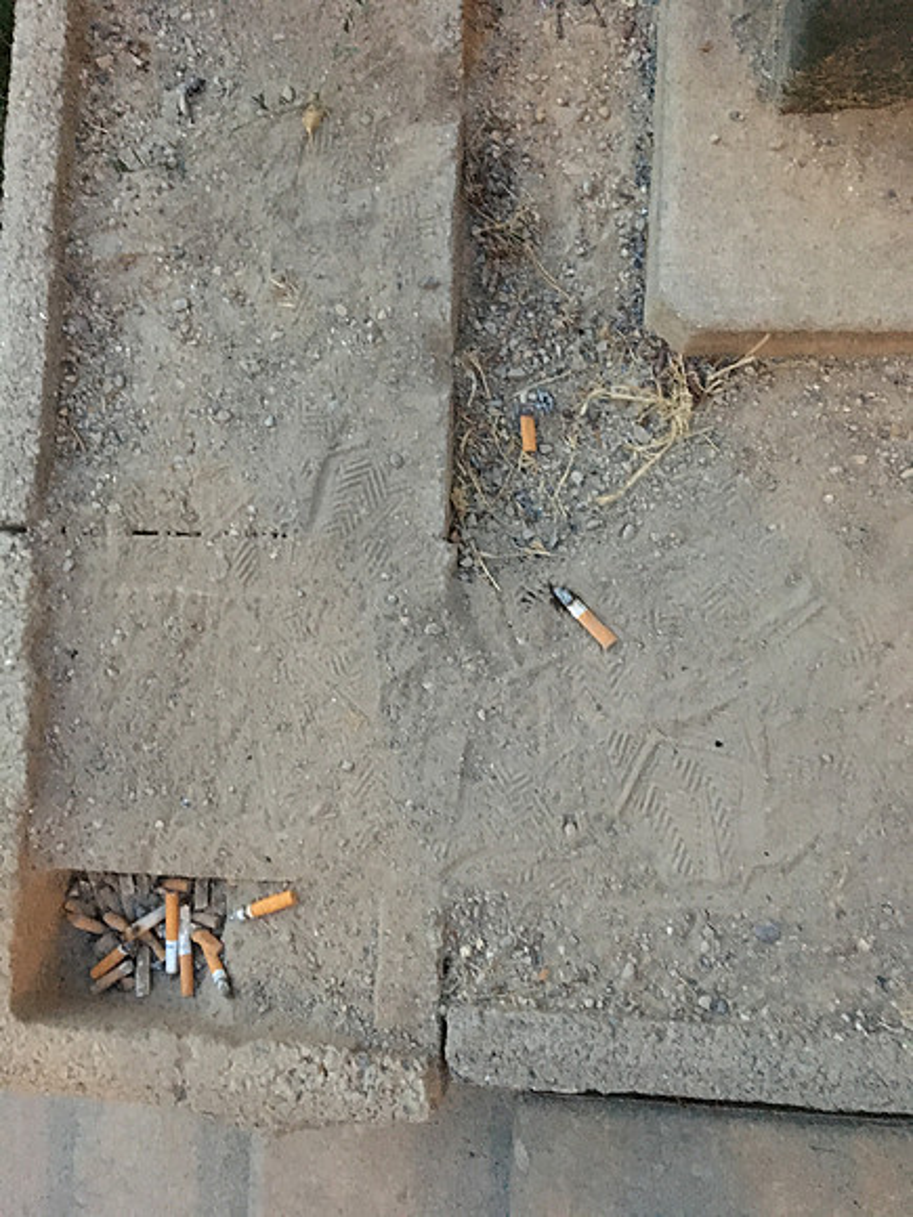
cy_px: 608
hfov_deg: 48.2
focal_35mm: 29
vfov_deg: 61.7
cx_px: 456
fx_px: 1020
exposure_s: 1/15
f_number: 2.2
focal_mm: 4.15
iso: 500
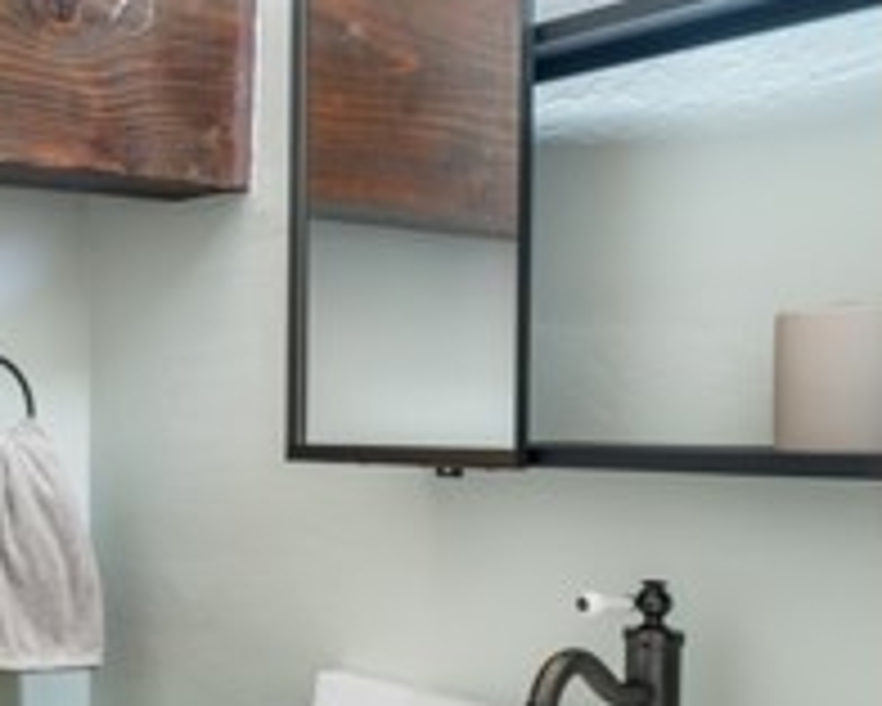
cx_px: -162
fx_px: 1280
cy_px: 526
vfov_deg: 30.4
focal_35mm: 49
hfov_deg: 32.0
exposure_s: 1/1.25
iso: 400
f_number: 7.1
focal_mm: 16
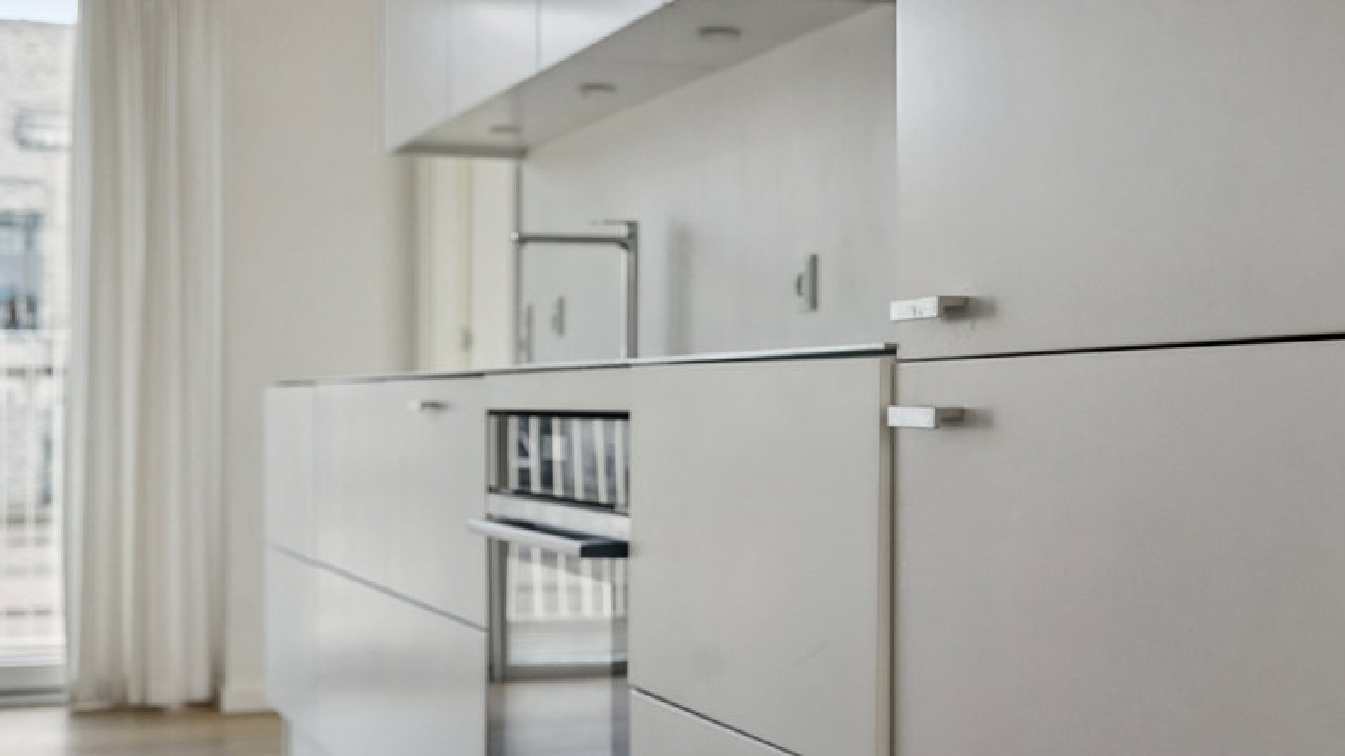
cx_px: 669
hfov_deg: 39.9
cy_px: 392
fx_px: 1854
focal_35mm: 52
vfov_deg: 23.0
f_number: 5
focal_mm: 33
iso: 400
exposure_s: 1/160
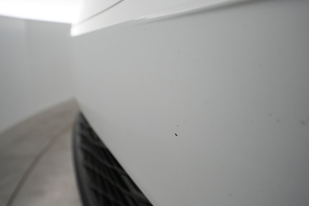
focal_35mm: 28
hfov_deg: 65.5
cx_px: 154
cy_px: 103
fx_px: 240
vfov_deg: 46.4
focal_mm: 28
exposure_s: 1/100
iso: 1600
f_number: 4.5
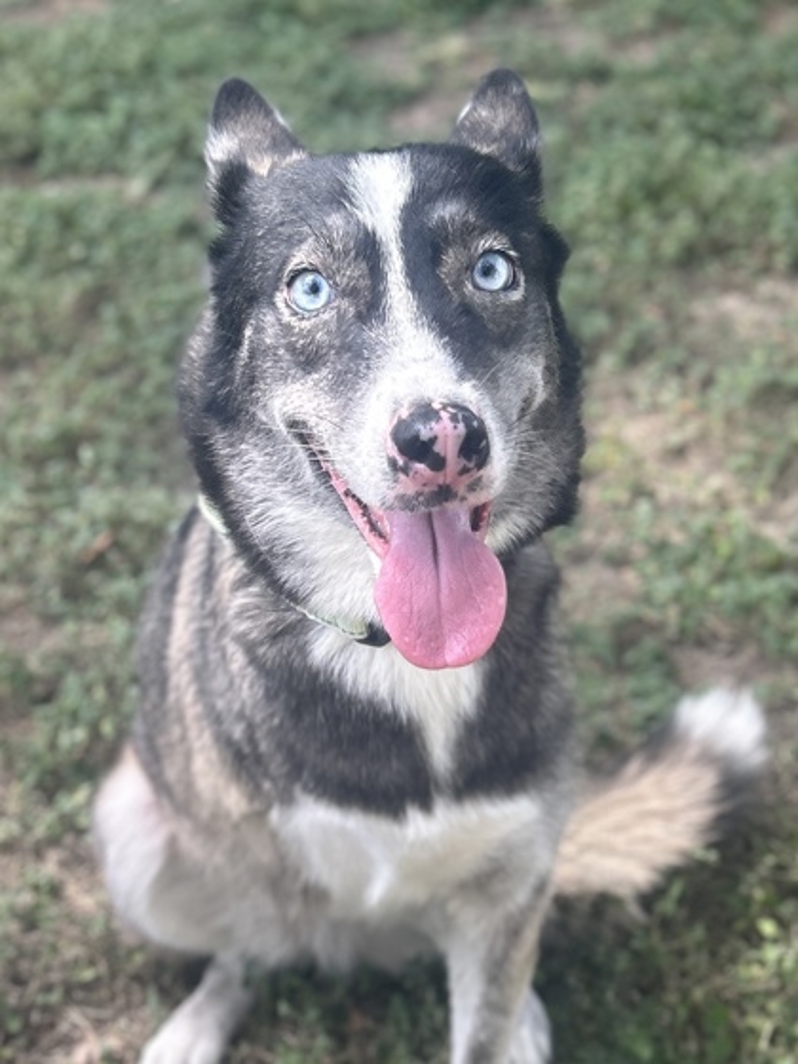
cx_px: 399
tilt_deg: -30.9
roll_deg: -1.5
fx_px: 799
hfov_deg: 53.1
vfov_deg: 67.3
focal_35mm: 26
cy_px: 532
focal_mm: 5.7
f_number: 1.5
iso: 50
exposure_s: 1/414
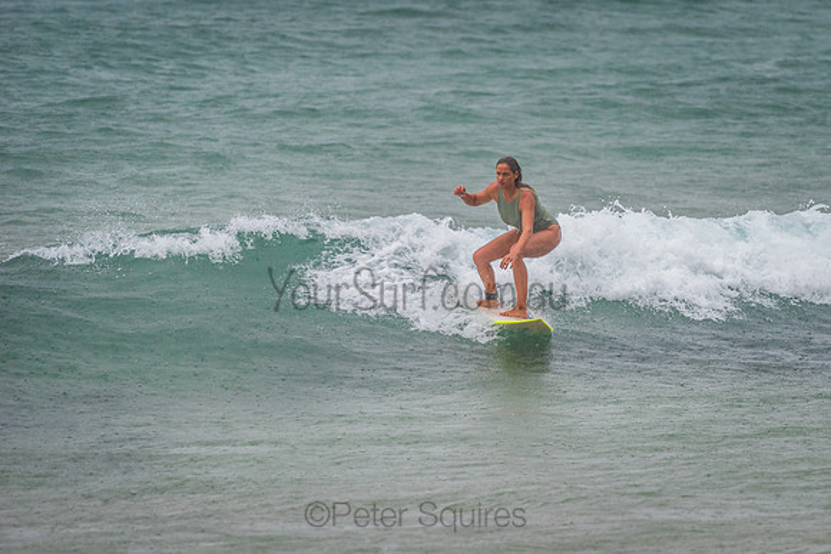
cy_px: 248
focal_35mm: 610
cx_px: 507
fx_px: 14094
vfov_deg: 2.3
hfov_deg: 3.4
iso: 360
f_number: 5.6
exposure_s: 1/320
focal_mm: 500
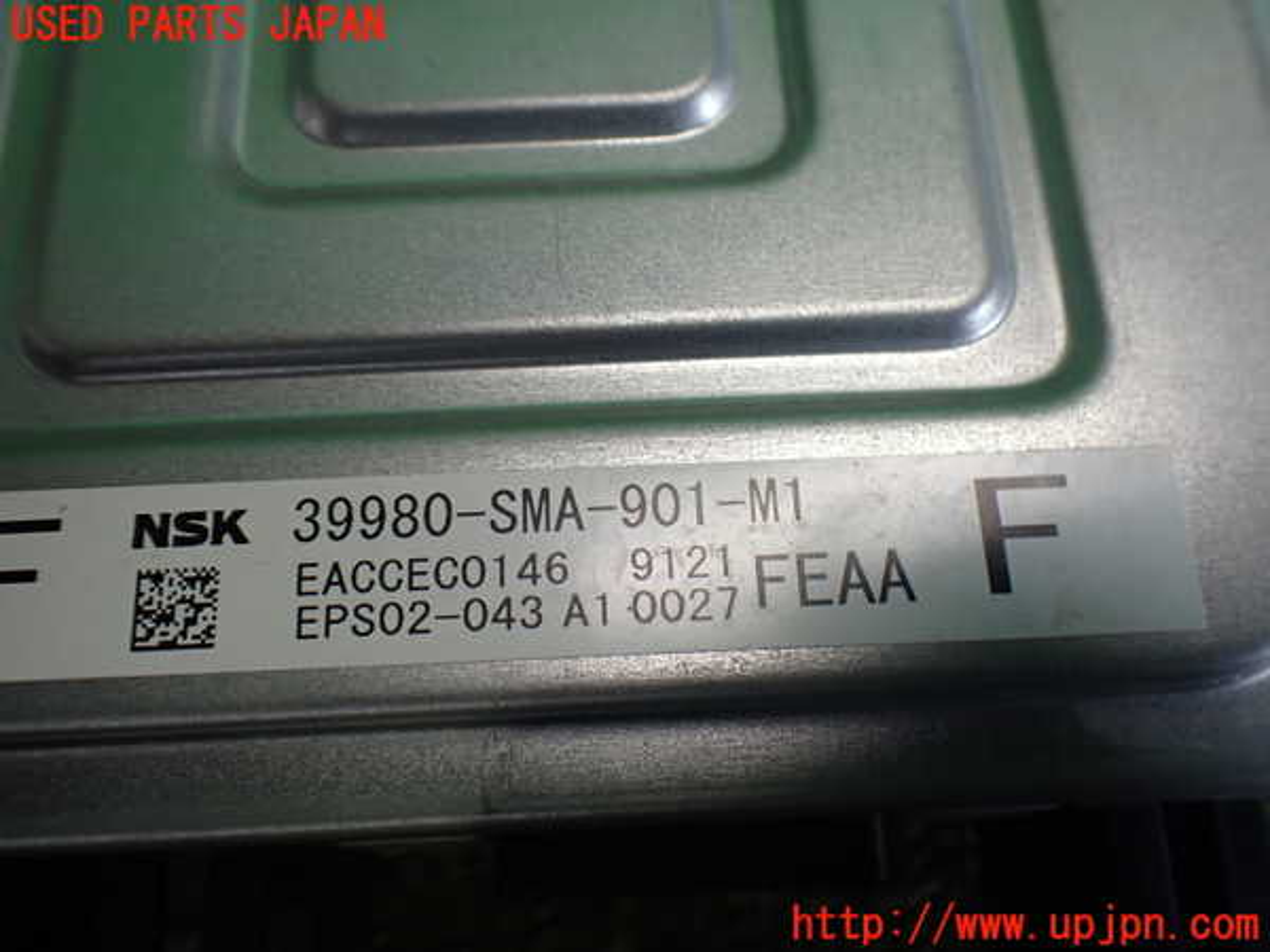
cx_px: 635
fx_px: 1101
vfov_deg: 46.8
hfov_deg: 60.0
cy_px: 476
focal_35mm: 30
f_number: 2.3
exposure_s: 1/125
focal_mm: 5.4
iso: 200
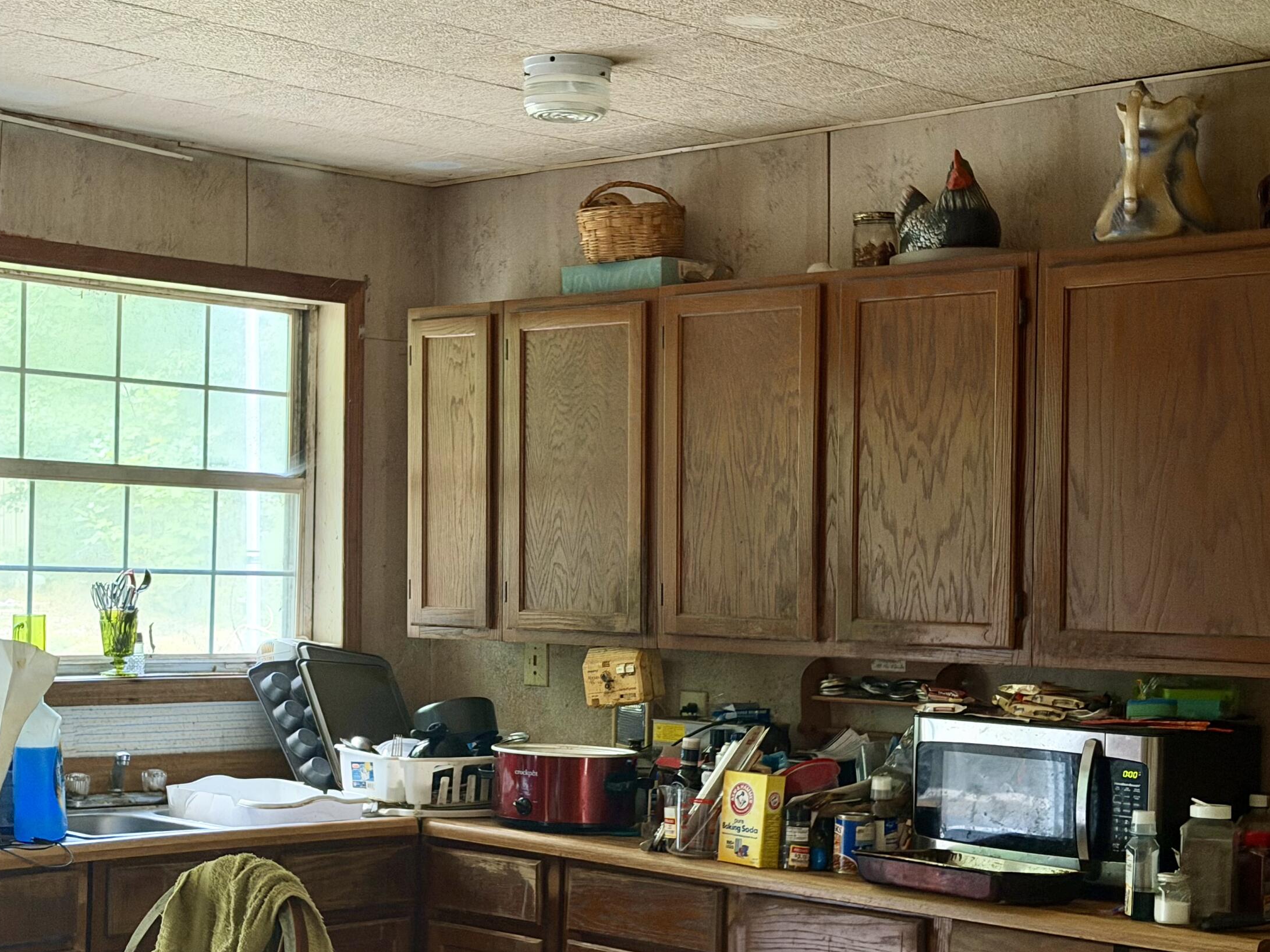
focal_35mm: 66
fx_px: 2421
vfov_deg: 22.2
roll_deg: -0.2
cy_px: 606
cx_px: 542
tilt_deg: -0.8
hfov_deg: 29.4
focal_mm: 6.76
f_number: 1.78
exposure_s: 1/33
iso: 500
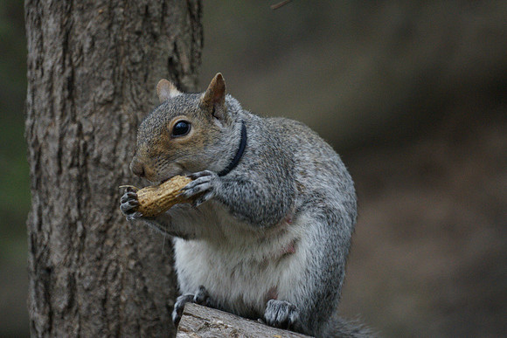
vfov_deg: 1.8
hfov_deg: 2.7
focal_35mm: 750
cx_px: 254
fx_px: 10564
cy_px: 169
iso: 1600
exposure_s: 1/160
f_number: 8
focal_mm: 500
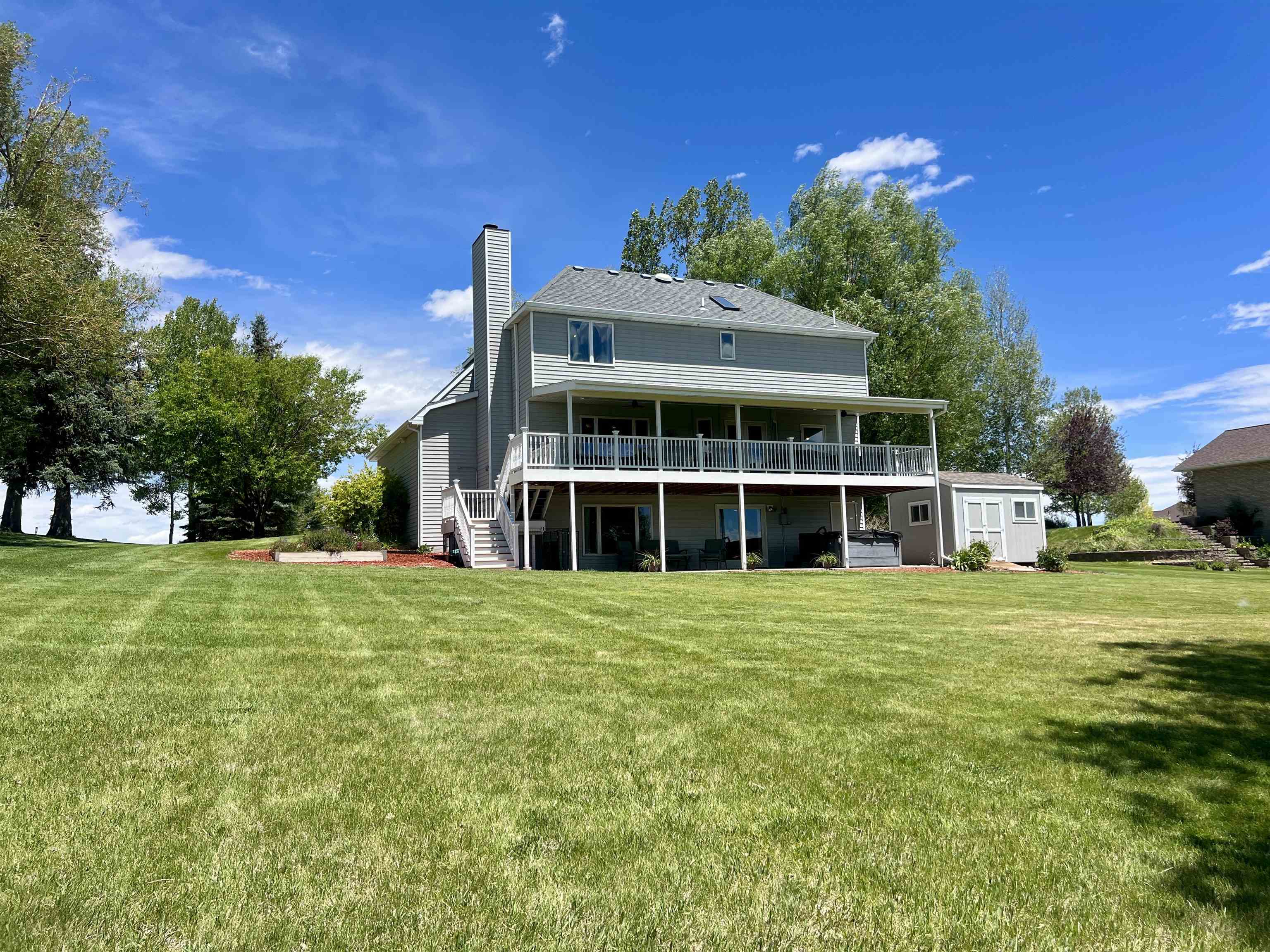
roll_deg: +2.4
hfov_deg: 67.3
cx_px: 635
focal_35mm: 26
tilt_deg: +6.6
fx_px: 954
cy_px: 476
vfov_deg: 53.1
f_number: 1.5
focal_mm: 5.7
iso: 50
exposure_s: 1/3831
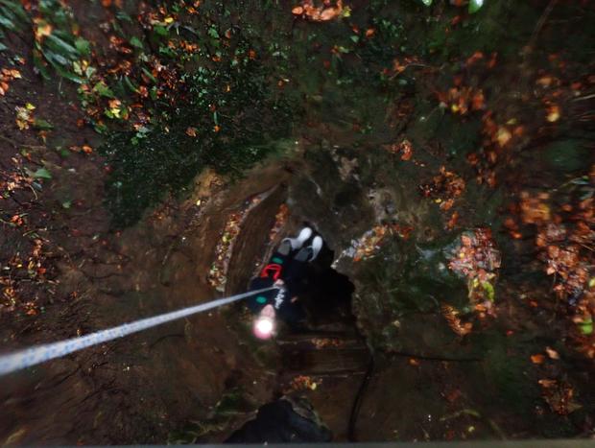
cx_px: 298
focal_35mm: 25
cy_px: 224
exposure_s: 1/8
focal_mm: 4.5
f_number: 2
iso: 800
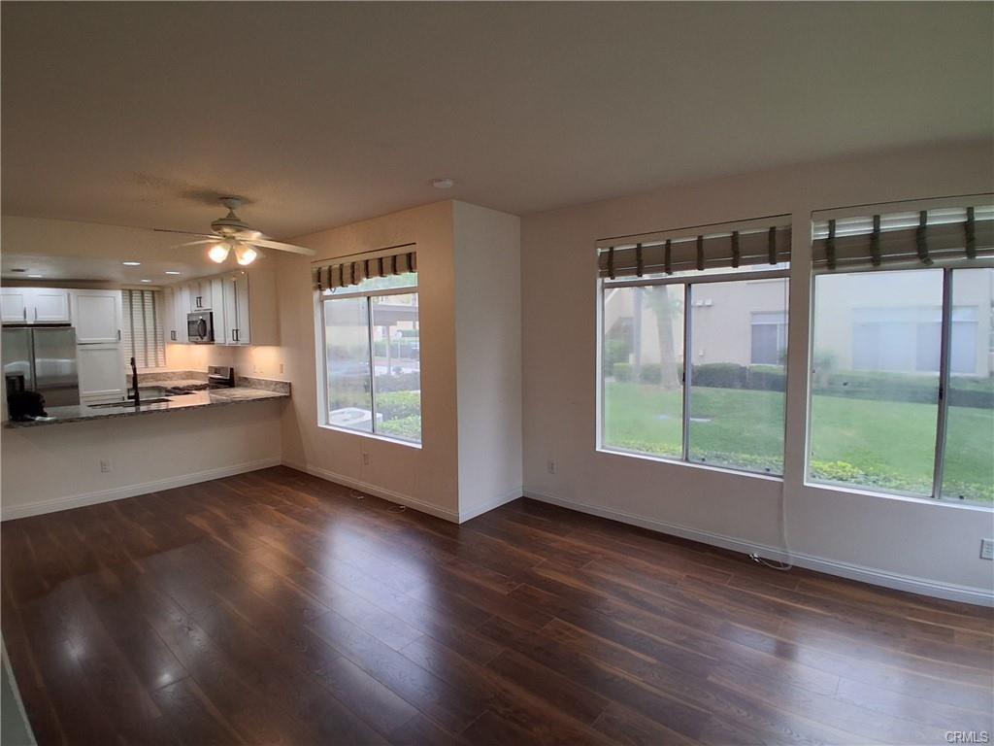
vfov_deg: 74.7
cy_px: 373
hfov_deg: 91.0
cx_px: 497
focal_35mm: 17
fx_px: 488
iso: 160
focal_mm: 1.4
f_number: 2.2
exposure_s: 1/40
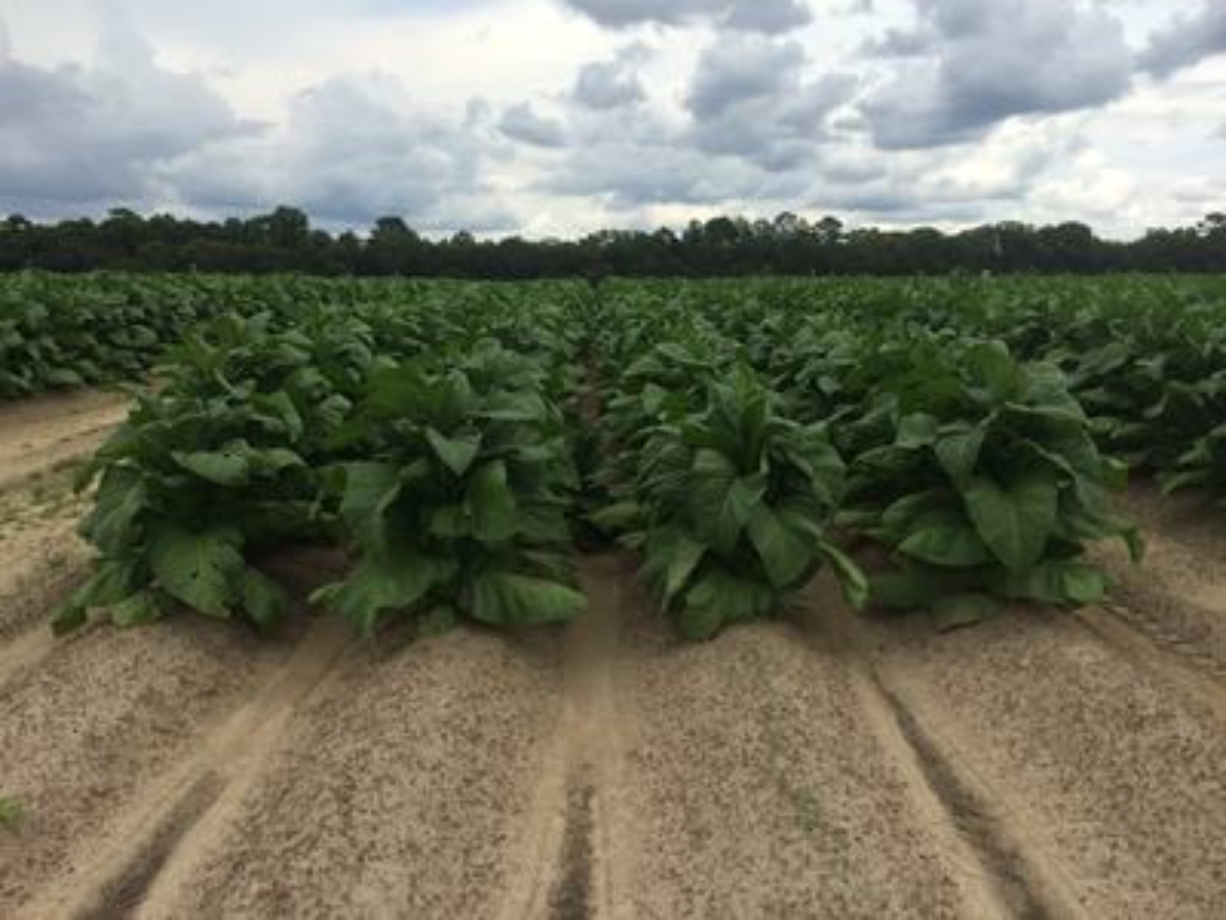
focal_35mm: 29
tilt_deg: -9.0
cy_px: 460
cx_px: 613
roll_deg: +0.8
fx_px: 1027
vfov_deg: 48.2
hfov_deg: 61.7
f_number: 2.2
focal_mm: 4.15
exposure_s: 1/1953
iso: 32
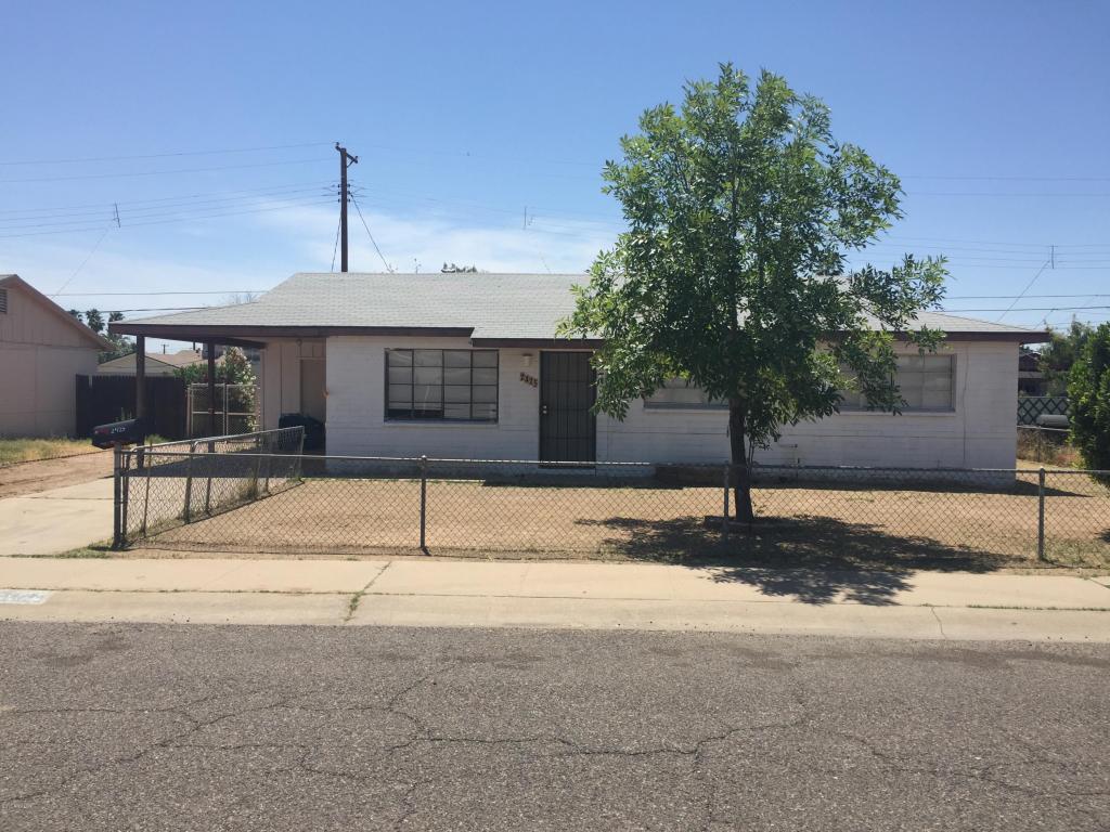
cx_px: 555
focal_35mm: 29
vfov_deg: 48.2
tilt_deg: -0.8
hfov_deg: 61.7
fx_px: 930
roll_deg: -0.8
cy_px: 416
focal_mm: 4.15
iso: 32
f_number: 2.2
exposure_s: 1/2639
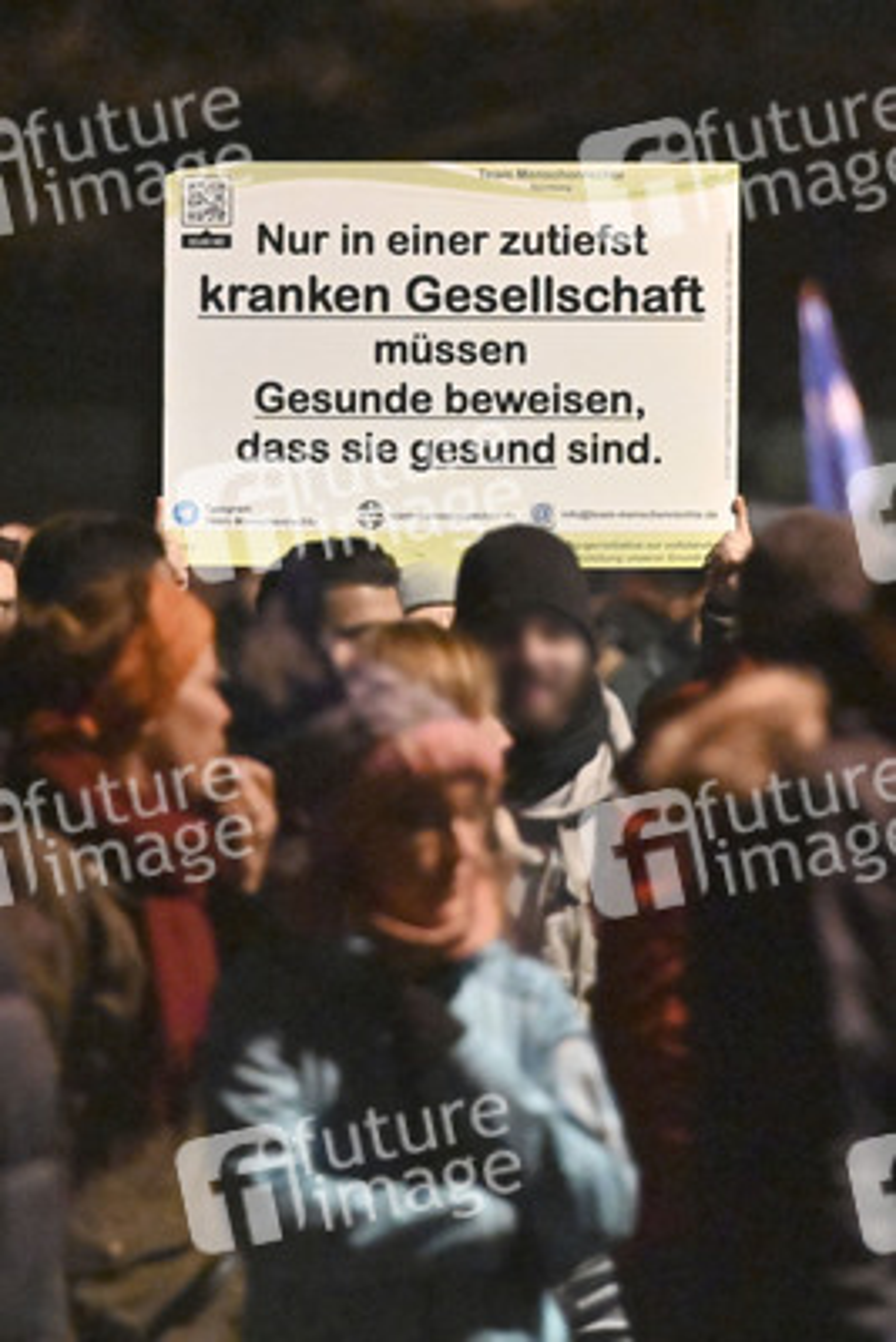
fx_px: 6714
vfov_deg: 11.4
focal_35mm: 180
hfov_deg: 7.6
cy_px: 671
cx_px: 448
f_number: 2.8
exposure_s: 1/320
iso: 20000
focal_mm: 180
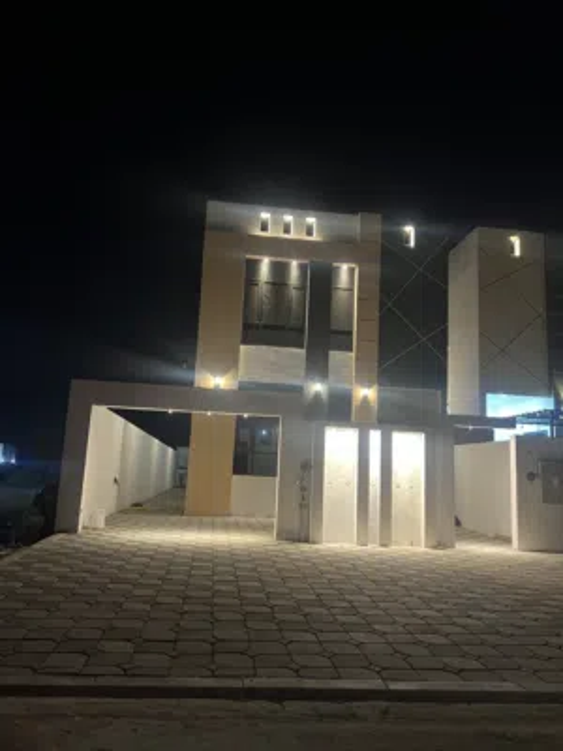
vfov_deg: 67.3
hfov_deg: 53.1
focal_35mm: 26
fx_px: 564
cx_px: 282
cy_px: 376
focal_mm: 5.7
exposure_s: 1/33
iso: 400
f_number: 1.5
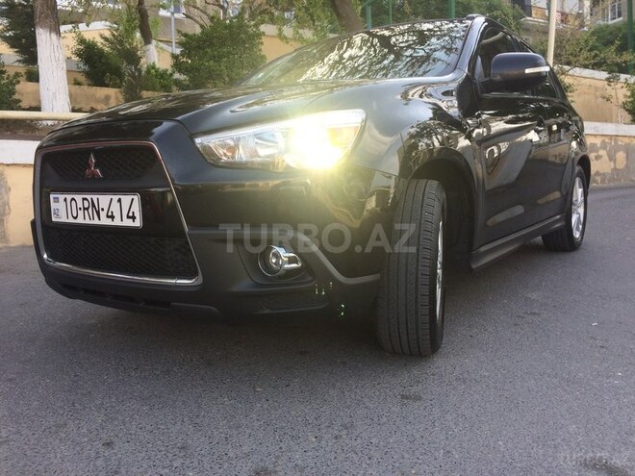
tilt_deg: -2.1
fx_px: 532
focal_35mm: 29
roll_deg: +1.2
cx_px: 318
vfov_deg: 48.2
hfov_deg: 61.7
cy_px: 238
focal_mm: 4.15
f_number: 2.2
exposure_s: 1/354
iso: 32
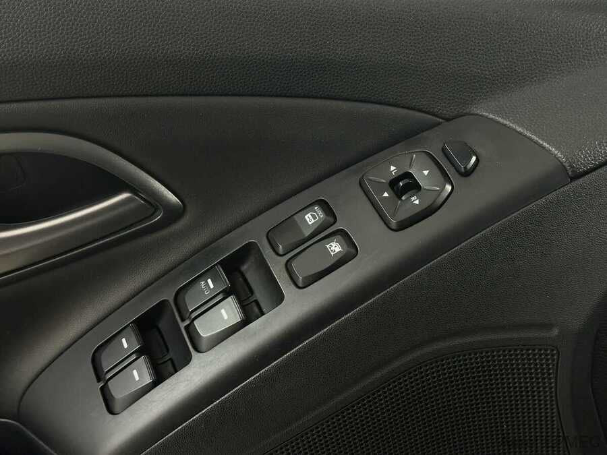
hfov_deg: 39.7
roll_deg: -0.7
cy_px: 228
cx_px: 304
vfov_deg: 30.3
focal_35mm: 48
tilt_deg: -24.4
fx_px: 842
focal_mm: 6.86
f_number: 1.78
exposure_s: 1/33
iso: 200
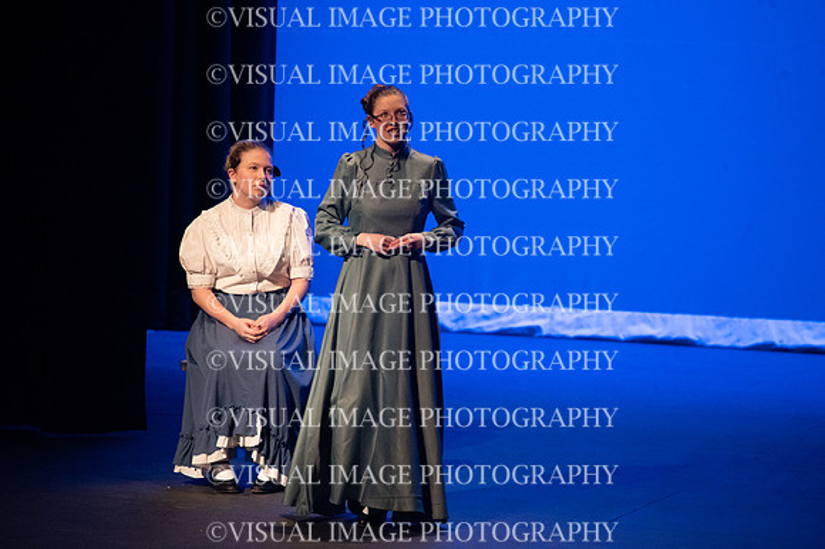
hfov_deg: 4.9
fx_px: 9619
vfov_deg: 3.3
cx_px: 412
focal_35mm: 420
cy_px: 274
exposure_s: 1/160
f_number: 6.3
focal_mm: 420
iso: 10000
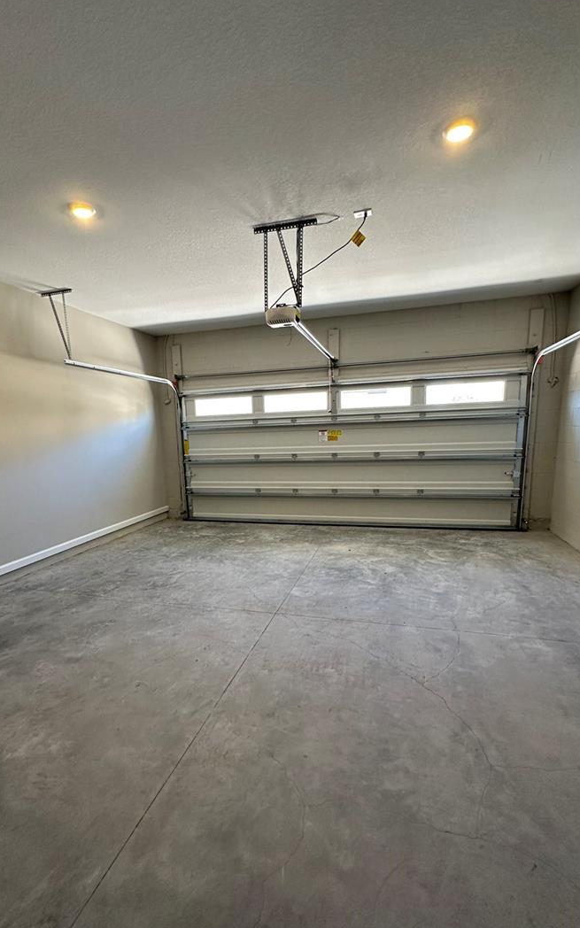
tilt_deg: -10.4
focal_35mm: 17
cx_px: 264
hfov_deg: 67.9
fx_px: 430
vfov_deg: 94.1
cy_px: 505
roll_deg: +1.9
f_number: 2.2
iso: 200
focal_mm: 2.22
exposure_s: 1/120
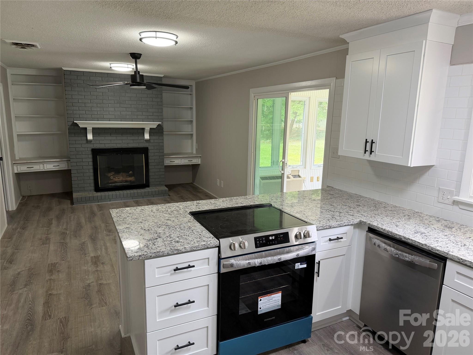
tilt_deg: -12.7
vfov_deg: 56.8
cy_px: 178
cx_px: 236
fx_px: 328
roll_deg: -0.5
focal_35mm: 24
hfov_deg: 71.6
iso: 160
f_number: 1.78
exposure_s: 1/120
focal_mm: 6.76
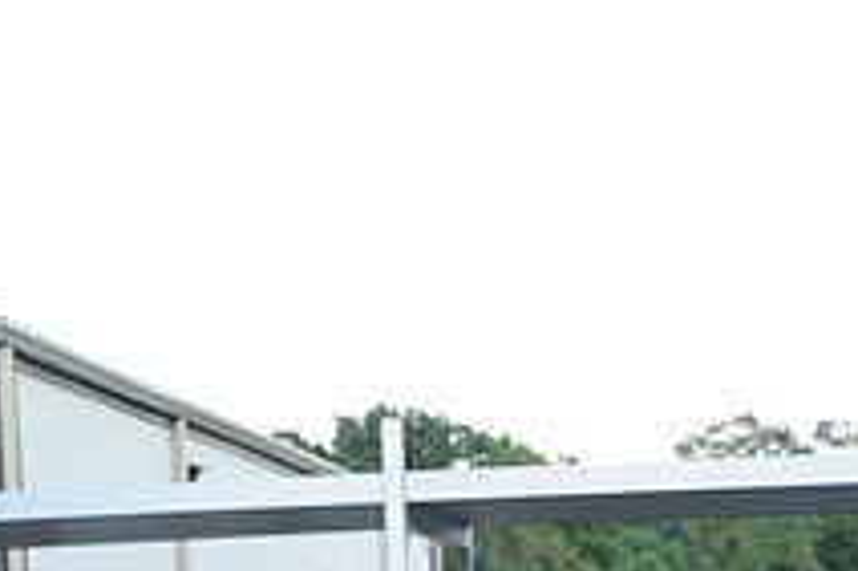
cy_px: 1170
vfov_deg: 6.5
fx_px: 4882
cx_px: 498
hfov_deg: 10.0
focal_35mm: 205
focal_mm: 75
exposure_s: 1/60
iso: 1250
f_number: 8
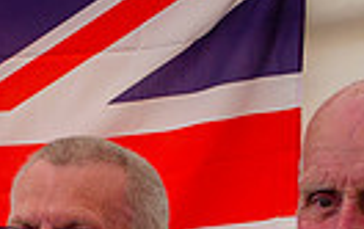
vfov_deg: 9.4
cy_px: 390
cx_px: -248
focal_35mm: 135
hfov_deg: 14.0
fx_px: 1342
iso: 200
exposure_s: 1/640
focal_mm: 14
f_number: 2.5
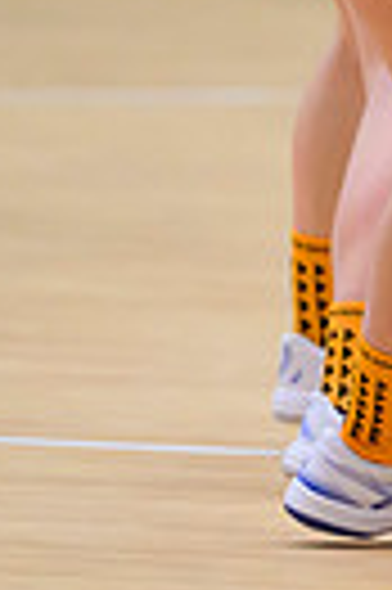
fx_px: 18815
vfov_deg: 1.8
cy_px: -150
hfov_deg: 1.2
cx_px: 1108
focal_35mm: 1149
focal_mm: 200
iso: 3200
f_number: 2.8
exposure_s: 1/800
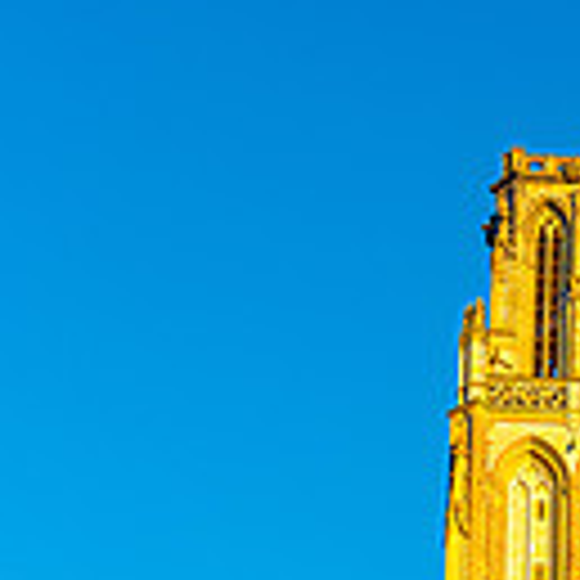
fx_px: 1915
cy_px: 949
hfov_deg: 16.6
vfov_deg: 15.5
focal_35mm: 101
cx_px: 665
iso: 100
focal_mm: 23
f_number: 3.5
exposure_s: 1/400
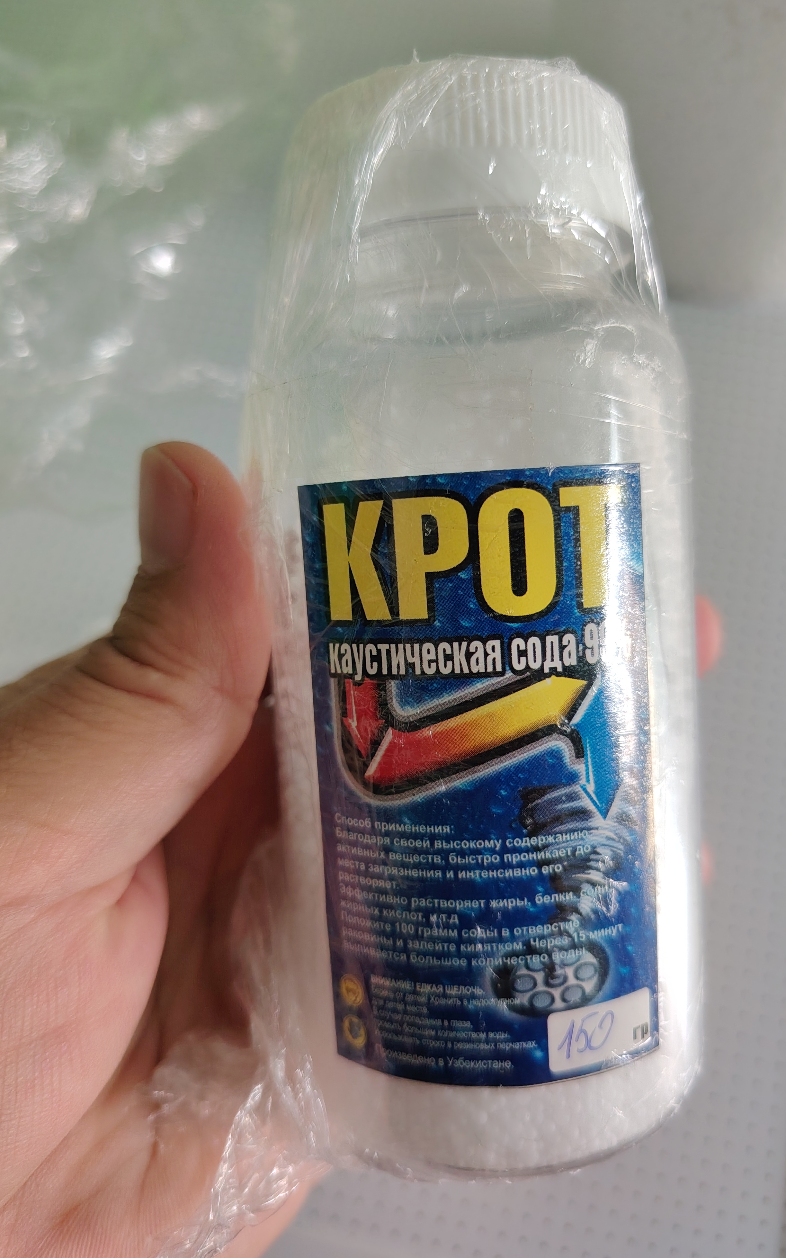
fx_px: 891
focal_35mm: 26
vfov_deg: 70.4
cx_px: 429
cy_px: 629
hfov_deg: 47.5
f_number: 1.75
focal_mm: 5.25
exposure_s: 1/33.3
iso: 309
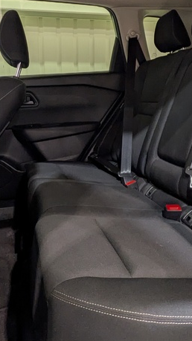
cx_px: 84
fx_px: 308
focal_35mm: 34
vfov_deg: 57.9
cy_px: 149
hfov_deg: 34.6
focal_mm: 1.83
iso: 90
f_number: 2.2
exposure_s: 1/24
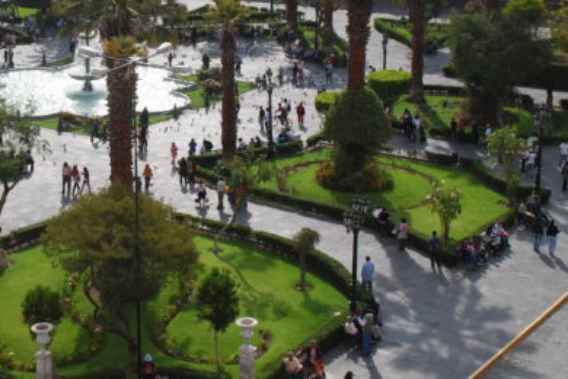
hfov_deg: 27.7
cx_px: 89
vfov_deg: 18.9
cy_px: 36
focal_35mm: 71
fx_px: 1120
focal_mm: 24
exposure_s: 1/320
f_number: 9
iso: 200
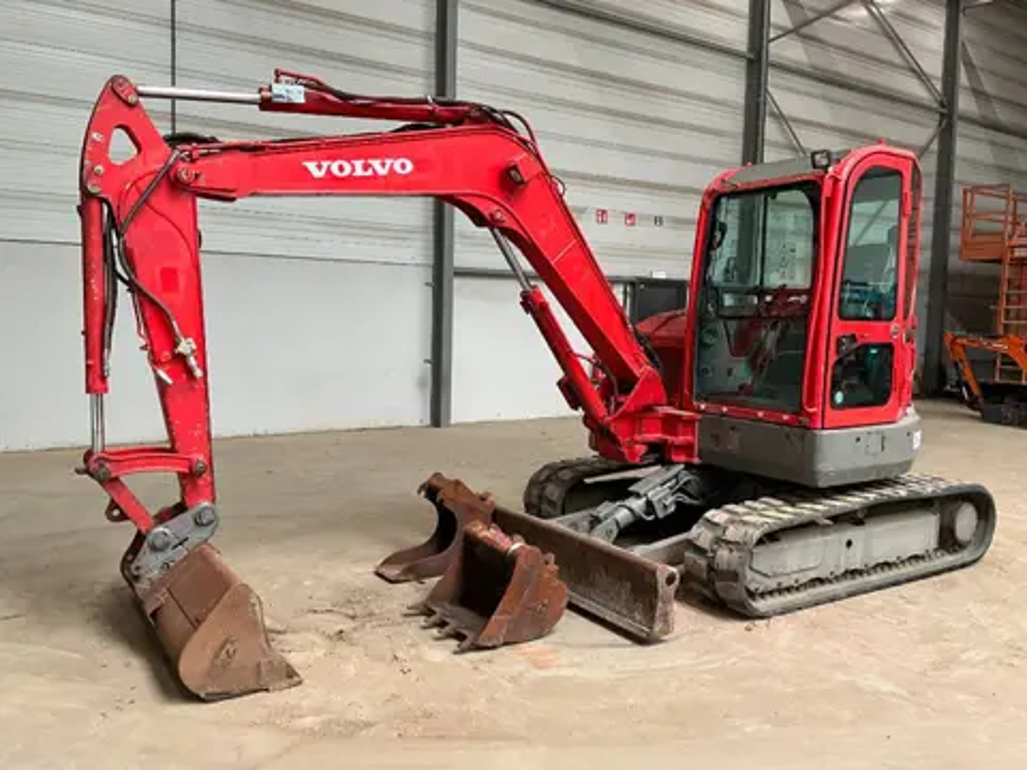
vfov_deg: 48.2
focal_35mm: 29
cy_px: 385
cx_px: 514
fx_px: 860
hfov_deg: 61.7
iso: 64
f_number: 1.8
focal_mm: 3
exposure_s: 1/85
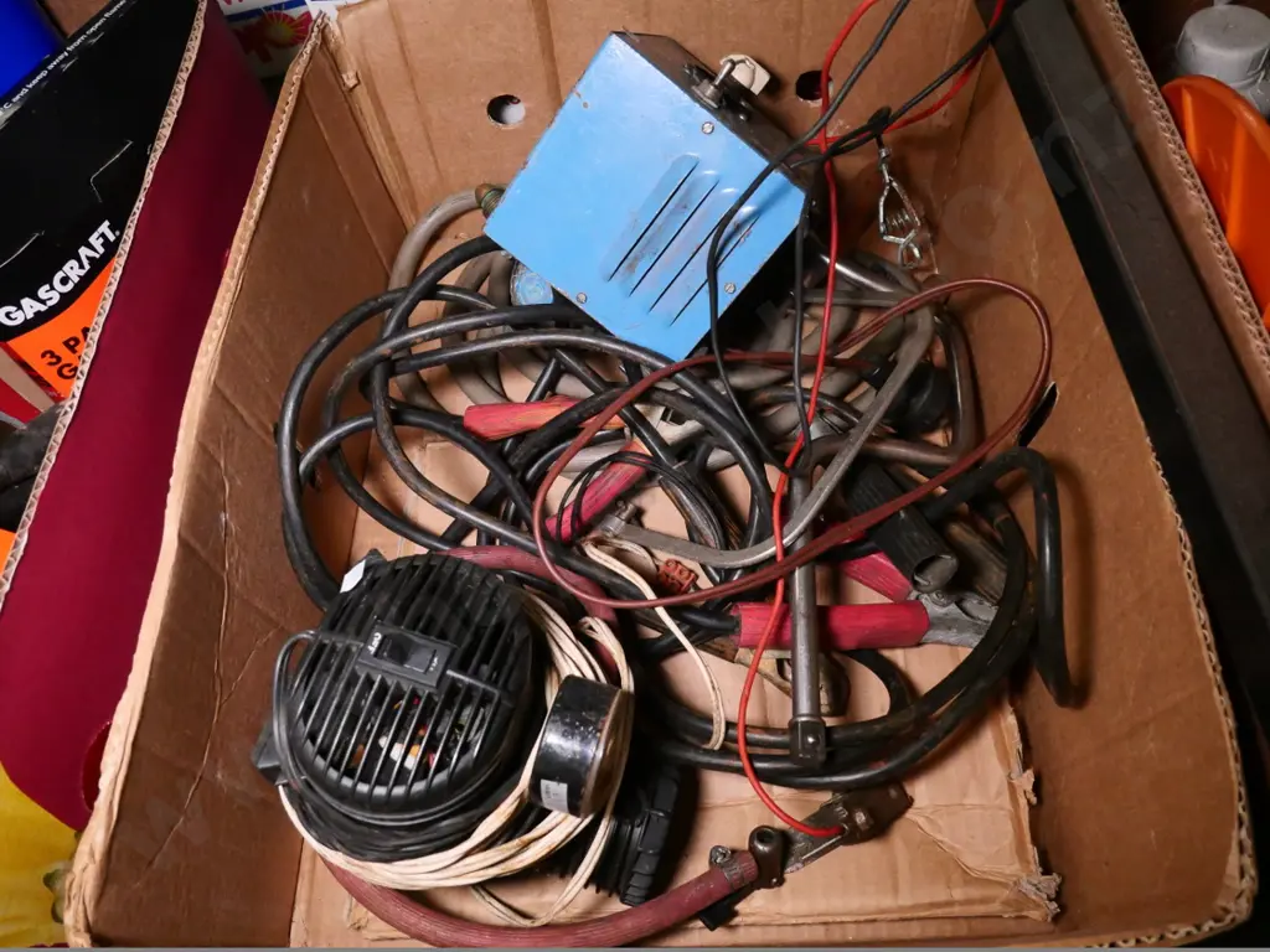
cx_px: 635
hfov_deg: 71.6
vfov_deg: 56.8
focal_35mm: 24
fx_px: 881
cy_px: 476
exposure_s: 1/250
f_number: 4.5
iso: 3200
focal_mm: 12
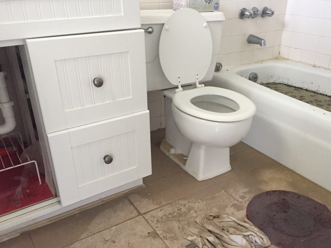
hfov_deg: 56.7
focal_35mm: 32
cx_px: 182
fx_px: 306
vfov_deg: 44.1
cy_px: 133
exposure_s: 1/24
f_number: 2.2
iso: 250
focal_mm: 4.15
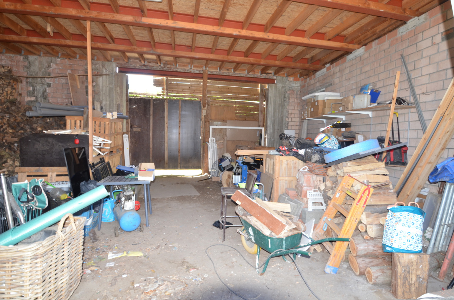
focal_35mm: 20
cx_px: 227
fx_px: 245
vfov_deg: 63.0
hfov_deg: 85.5
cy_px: 150
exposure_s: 1/100
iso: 400
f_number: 3.8
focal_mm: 13
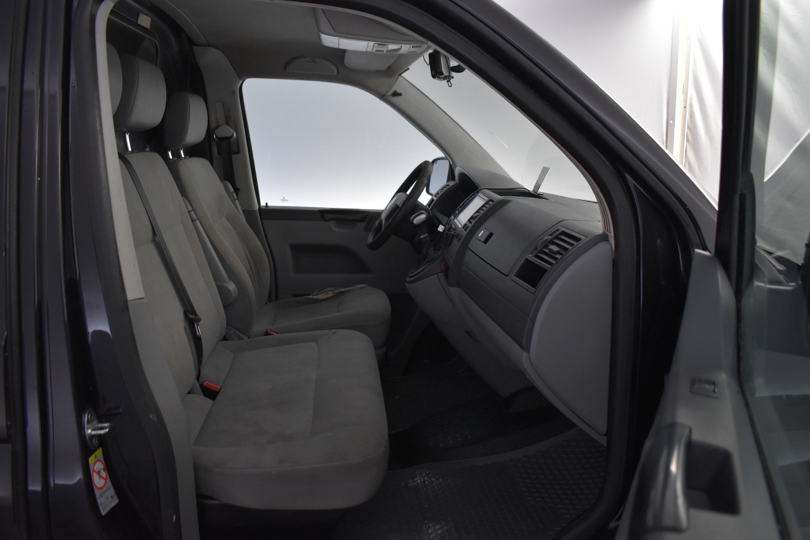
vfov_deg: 47.9
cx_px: 405
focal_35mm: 27
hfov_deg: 67.4
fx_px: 607
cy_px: 270
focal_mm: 18
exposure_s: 1/60
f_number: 3.5
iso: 1600
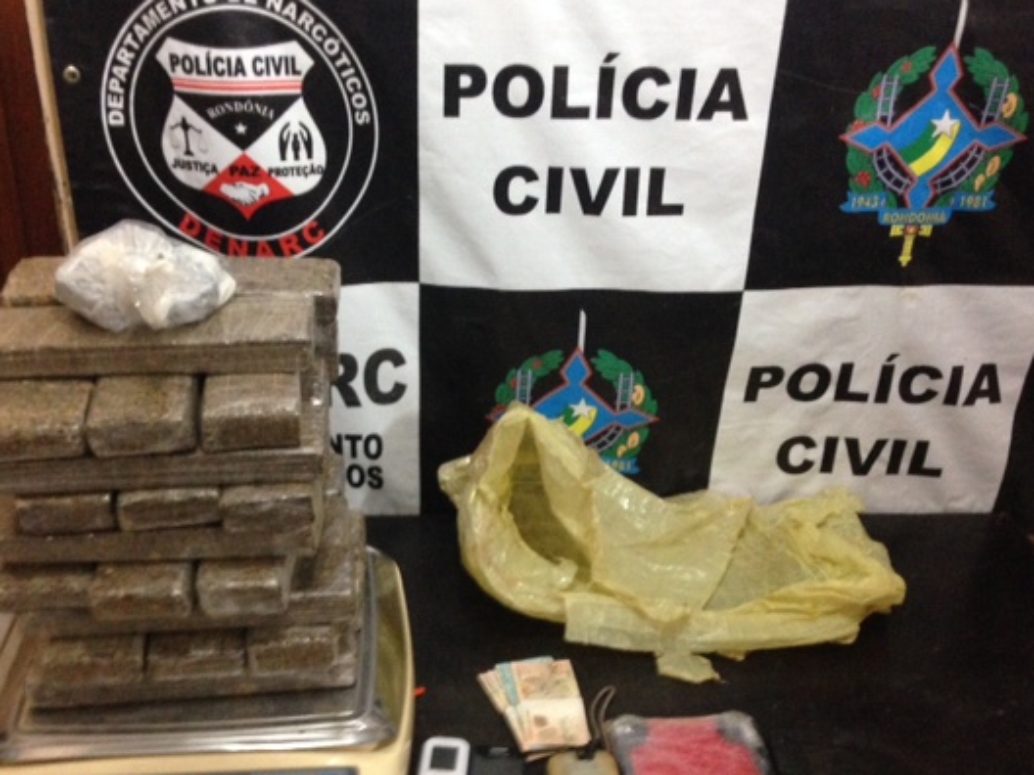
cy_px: 458
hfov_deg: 46.8
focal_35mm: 40
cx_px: 484
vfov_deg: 35.9
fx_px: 1195
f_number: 2.4
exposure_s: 1/20
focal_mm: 4.12
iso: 400
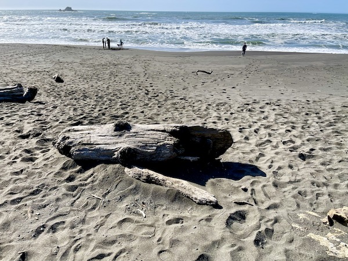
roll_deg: -0.2
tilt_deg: -24.0
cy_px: 130
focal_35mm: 26
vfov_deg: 53.1
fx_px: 261
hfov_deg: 67.3
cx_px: 174
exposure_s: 1/2924
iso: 32
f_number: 1.6
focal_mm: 5.1
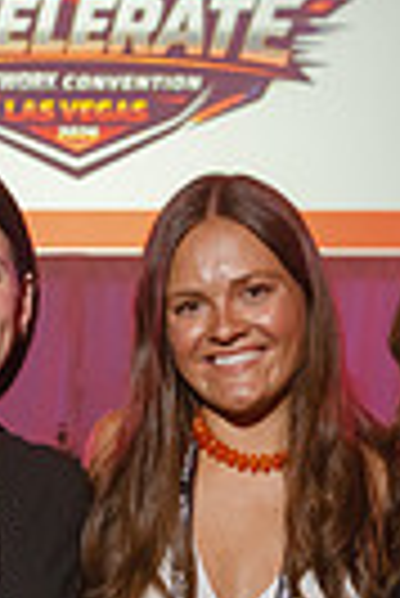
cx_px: 157
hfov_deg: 11.6
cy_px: 769
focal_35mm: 118
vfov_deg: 16.4
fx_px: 1961
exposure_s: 1/160
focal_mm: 35
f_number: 4
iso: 1250
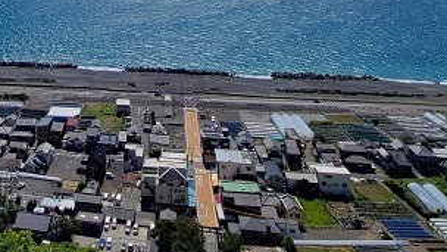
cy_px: -183
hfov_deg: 49.8
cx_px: 93
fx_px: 450
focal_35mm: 38
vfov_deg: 21.9
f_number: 2.2
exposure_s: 1/2977
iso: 50
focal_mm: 2.2
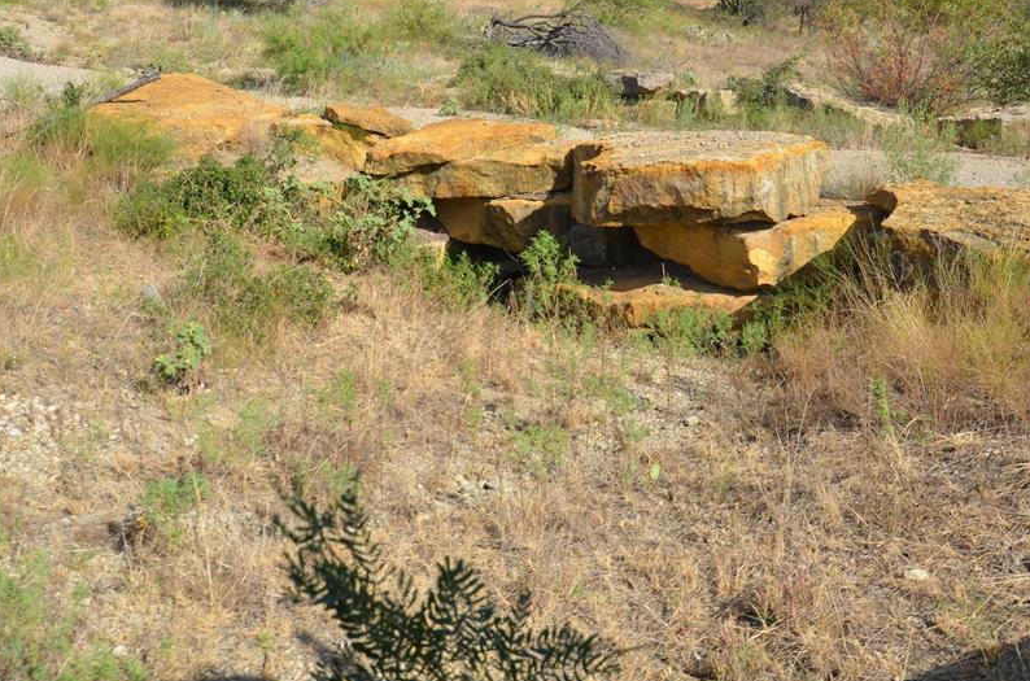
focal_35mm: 41
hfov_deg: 47.8
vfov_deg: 32.6
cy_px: 269
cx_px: 555
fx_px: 1160
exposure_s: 1/250
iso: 100
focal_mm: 21
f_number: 8
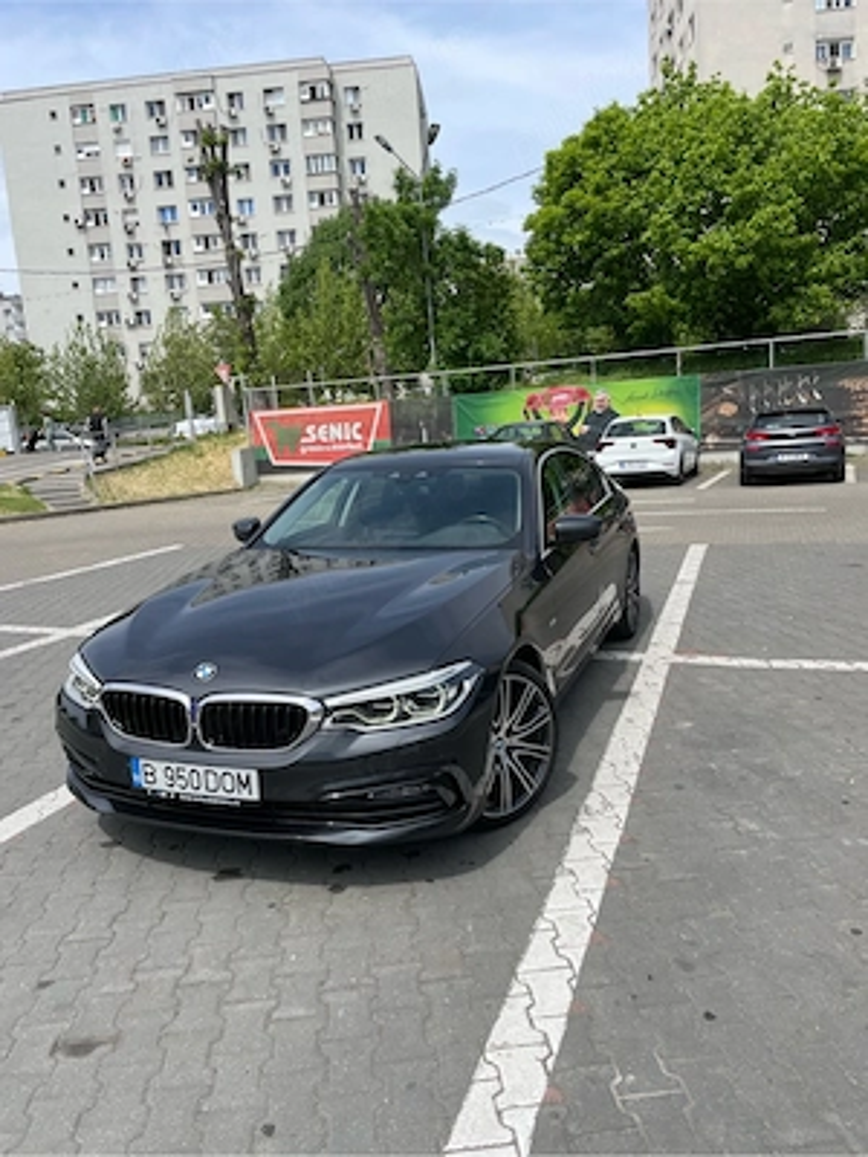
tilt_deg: -9.6
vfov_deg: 67.3
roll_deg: +7.2
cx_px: 434
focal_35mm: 26
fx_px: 869
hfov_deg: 53.1
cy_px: 578
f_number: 1.6
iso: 32
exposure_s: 1/3731
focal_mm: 4.2
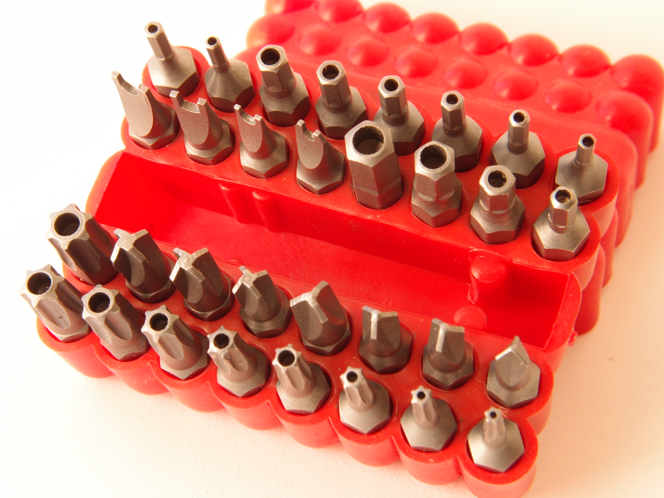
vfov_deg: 24.4
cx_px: 332
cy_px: 249
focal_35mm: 60
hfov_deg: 32.2
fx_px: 1151
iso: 100
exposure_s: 1/13
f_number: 5.6
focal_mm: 12.88
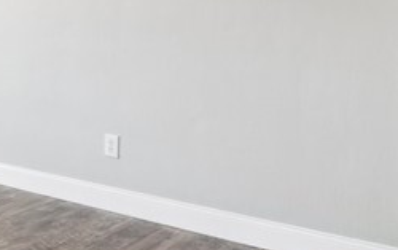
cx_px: -100
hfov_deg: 31.0
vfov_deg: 23.6
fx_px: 576
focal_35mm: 53
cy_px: 9
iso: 50
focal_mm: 12
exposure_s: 1/3.33
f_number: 11
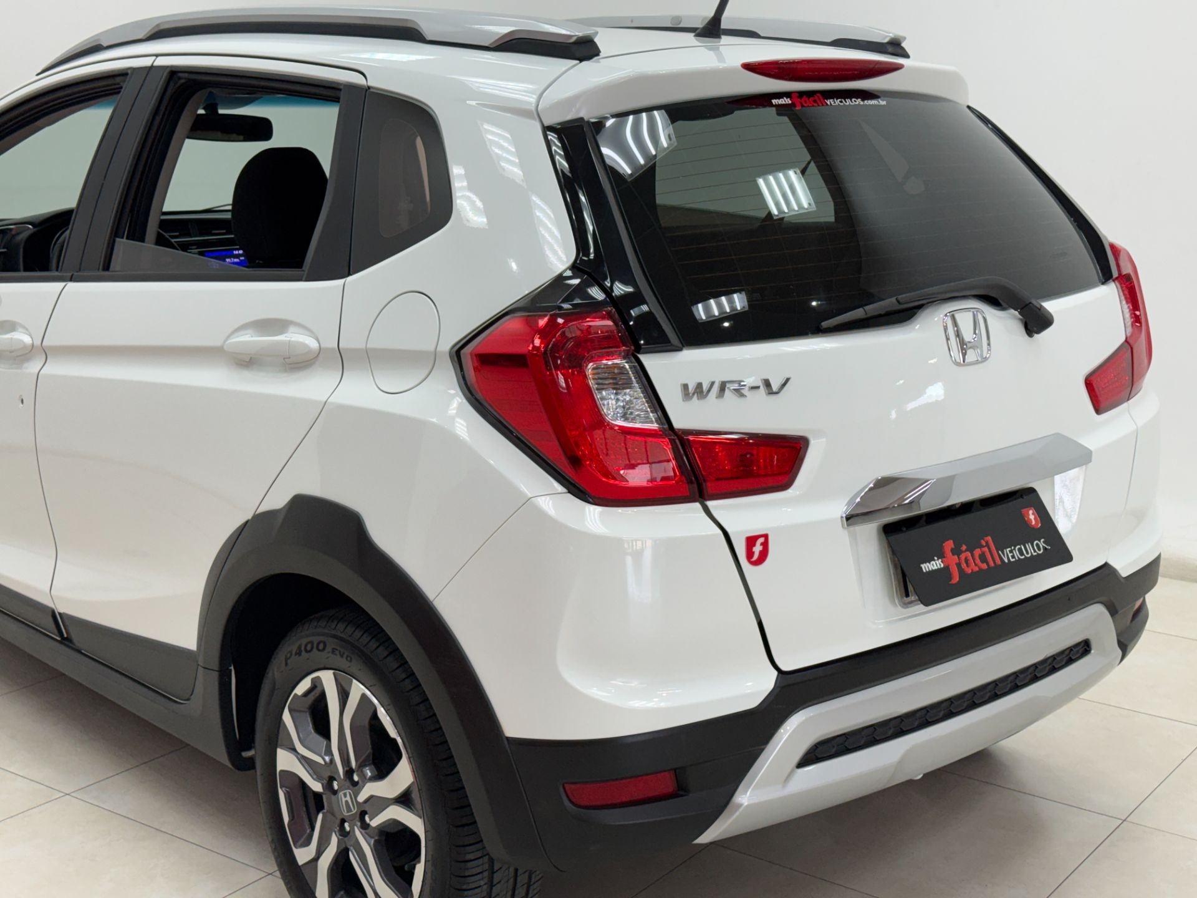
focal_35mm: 48
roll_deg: -0.3
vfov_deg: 30.3
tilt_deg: -12.4
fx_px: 1660
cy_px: 449
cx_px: 598
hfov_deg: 39.7
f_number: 1.78
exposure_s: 1/120
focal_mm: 6.76
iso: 100
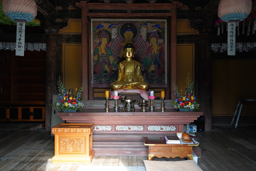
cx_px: 128
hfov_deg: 60.3
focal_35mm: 31
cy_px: 86
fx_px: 220
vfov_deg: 42.3
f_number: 4.5
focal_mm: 31
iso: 400
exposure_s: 1/100
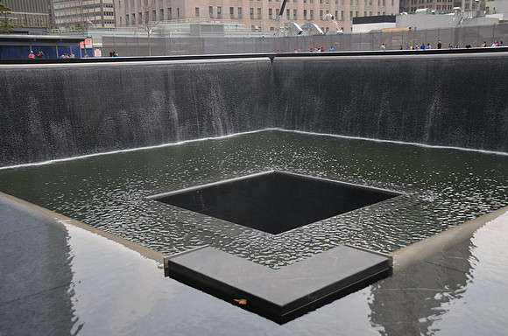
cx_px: 254
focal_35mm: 42
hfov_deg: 46.5
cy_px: 168
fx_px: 591
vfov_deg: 31.7
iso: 100
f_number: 5.6
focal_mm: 28
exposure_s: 1/250
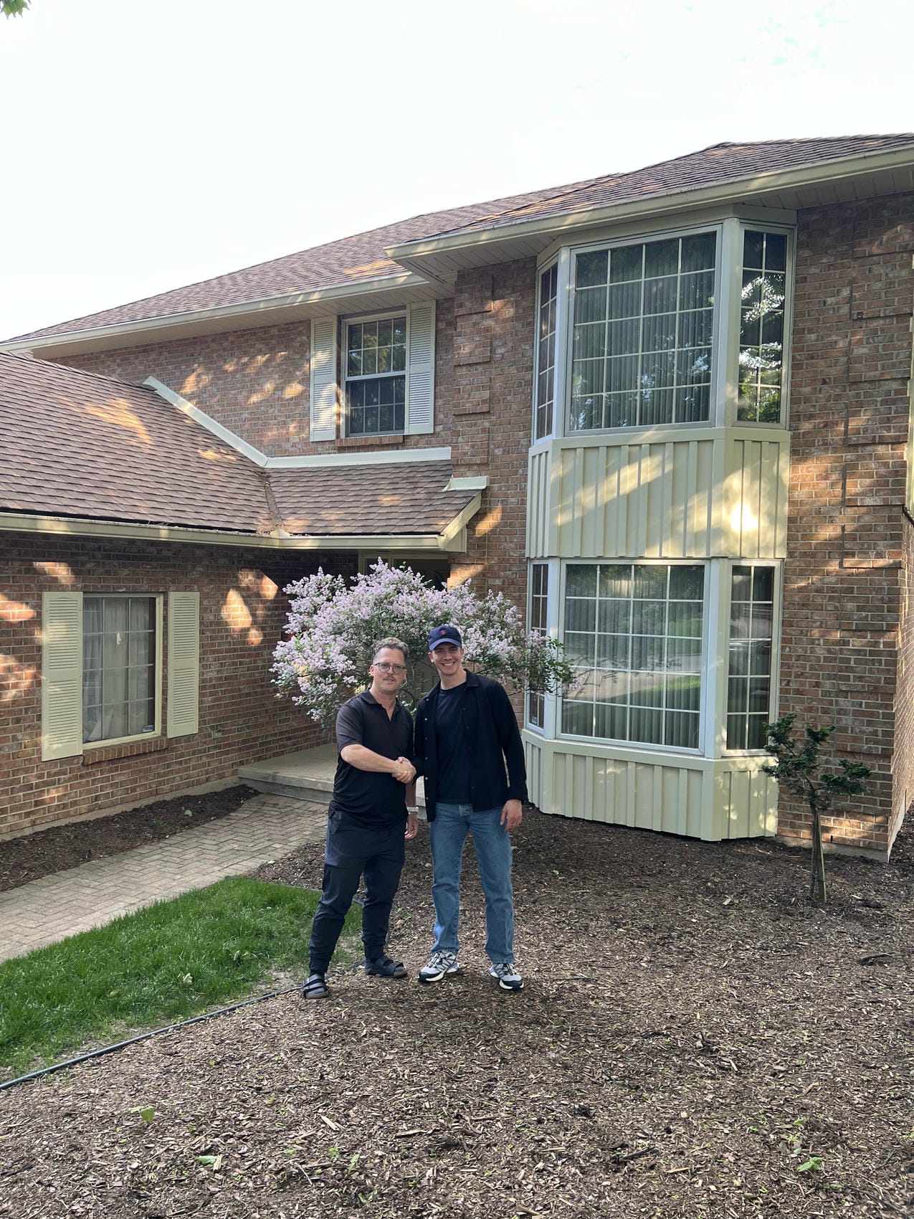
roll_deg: -1.1
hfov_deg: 53.1
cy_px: 610
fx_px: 915
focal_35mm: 26
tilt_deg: -0.6
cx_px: 457
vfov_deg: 67.3
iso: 40
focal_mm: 5.7
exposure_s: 1/121
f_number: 1.5
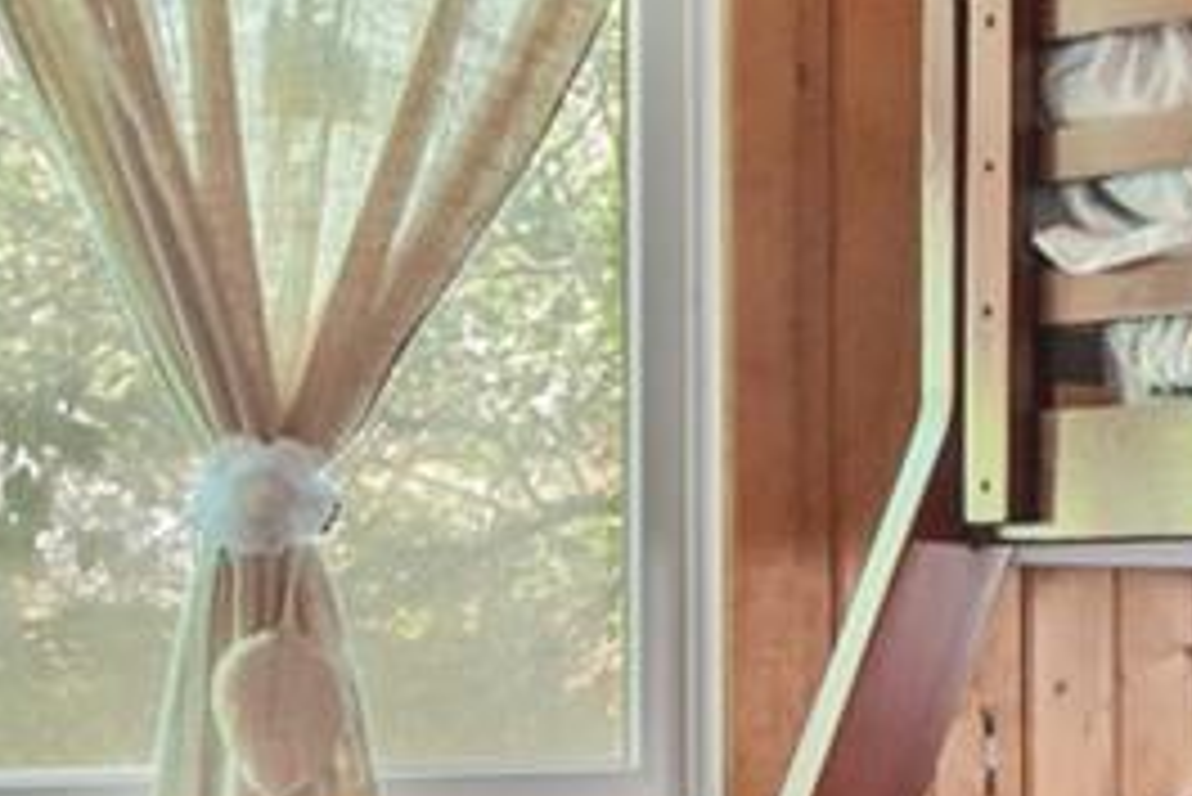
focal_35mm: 108
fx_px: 3578
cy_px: 895
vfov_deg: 12.5
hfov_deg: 15.7
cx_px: 2263
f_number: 7.1
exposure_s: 1/1.67
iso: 640
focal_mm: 14
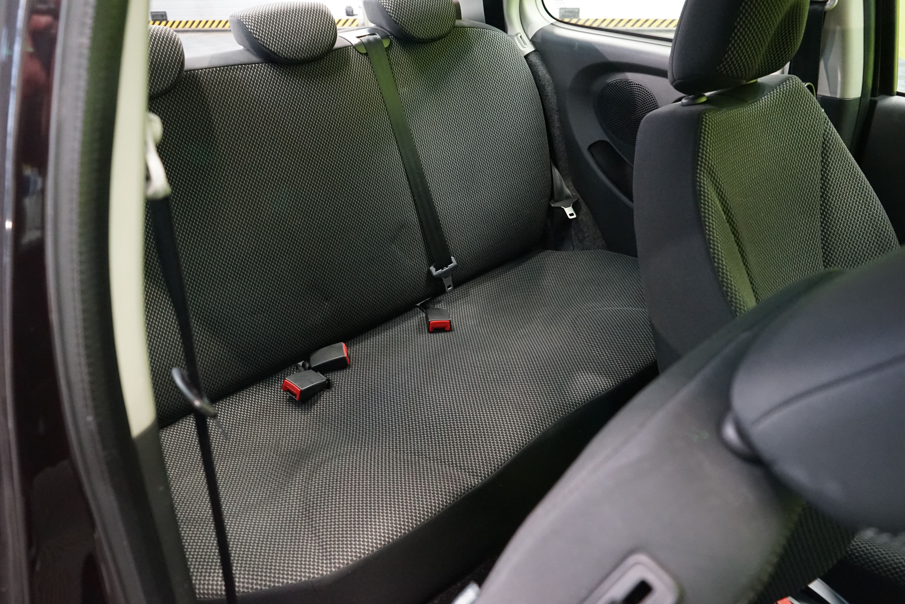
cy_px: 302
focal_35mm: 30
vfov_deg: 43.6
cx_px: 452
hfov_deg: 61.9
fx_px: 754
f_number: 5.6
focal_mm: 30
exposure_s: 1/30
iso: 5000
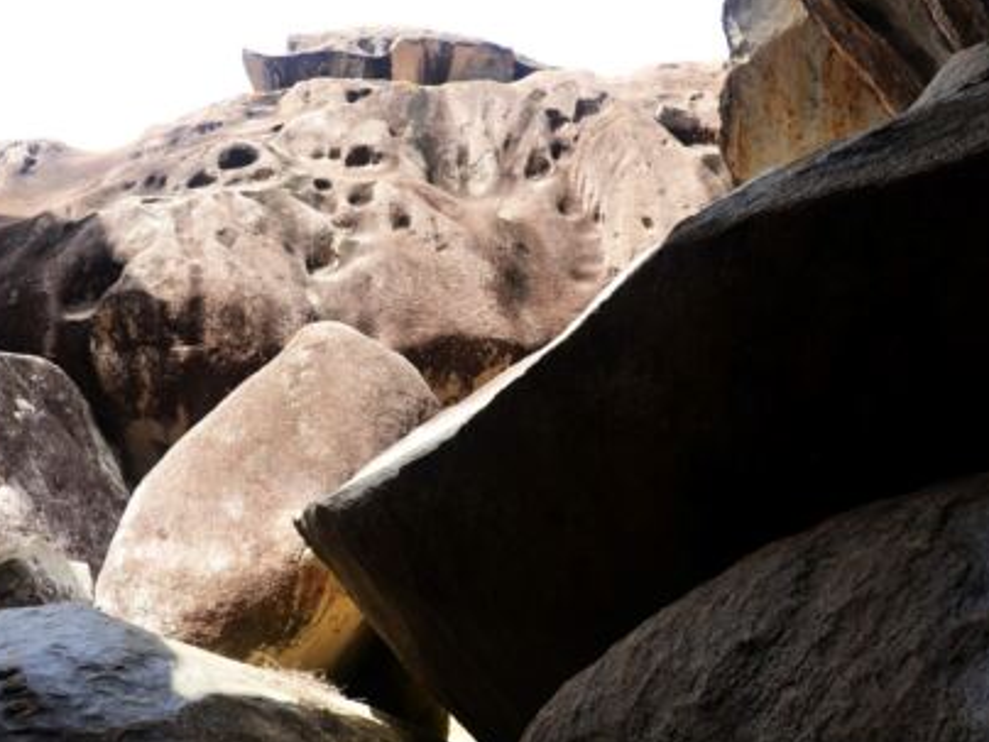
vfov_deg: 34.9
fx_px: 1171
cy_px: 266
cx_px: 438
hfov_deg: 45.7
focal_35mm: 41
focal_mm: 18
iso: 200
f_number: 6.3
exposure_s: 1/250
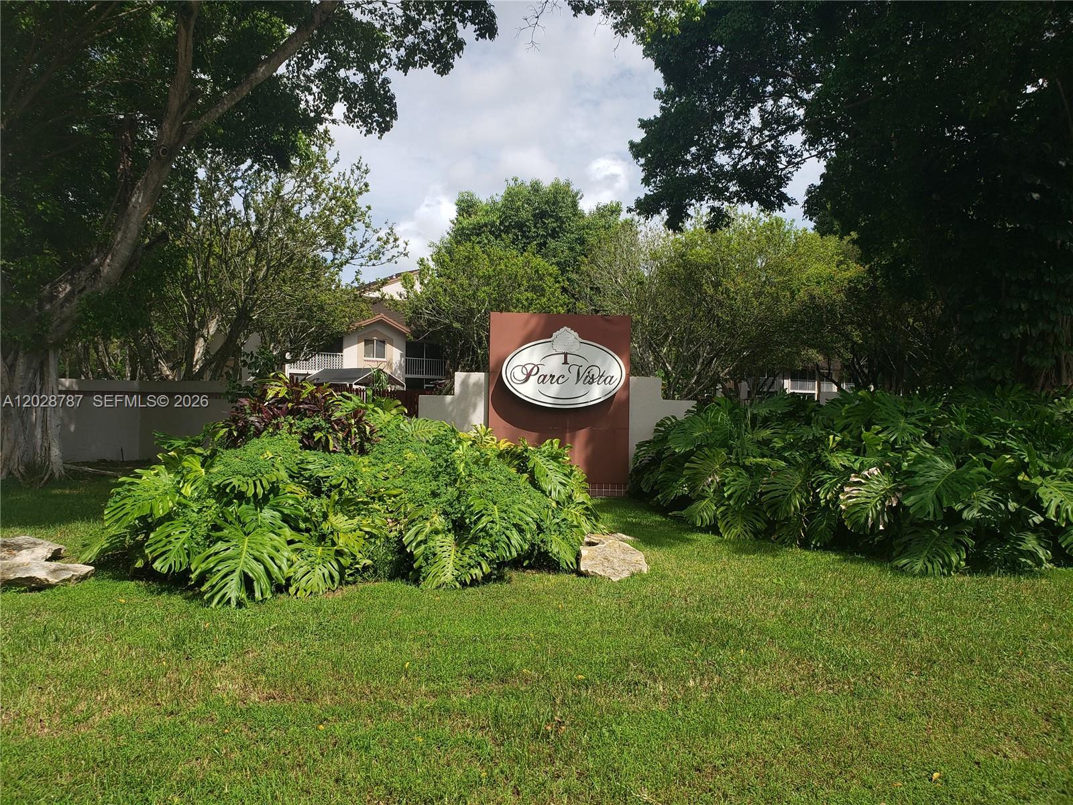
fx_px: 806
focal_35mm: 26
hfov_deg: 67.3
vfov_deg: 53.1
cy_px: 402
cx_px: 536
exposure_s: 1/1391
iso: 50
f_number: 2.4
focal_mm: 4.3
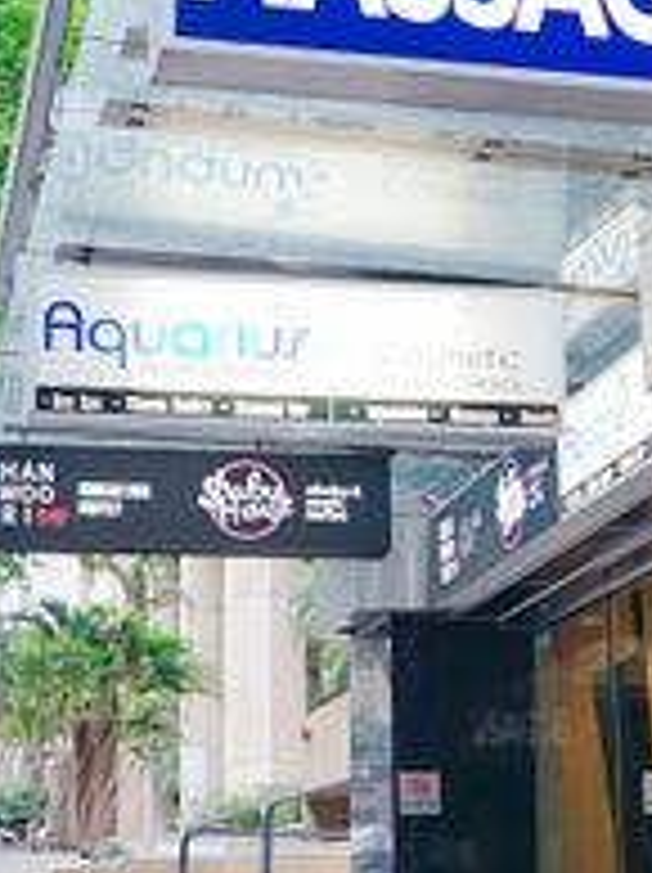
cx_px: 540
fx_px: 2467
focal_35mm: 98
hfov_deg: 14.9
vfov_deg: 20.0
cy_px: 506
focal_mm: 28
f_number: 4
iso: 160
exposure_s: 1/60
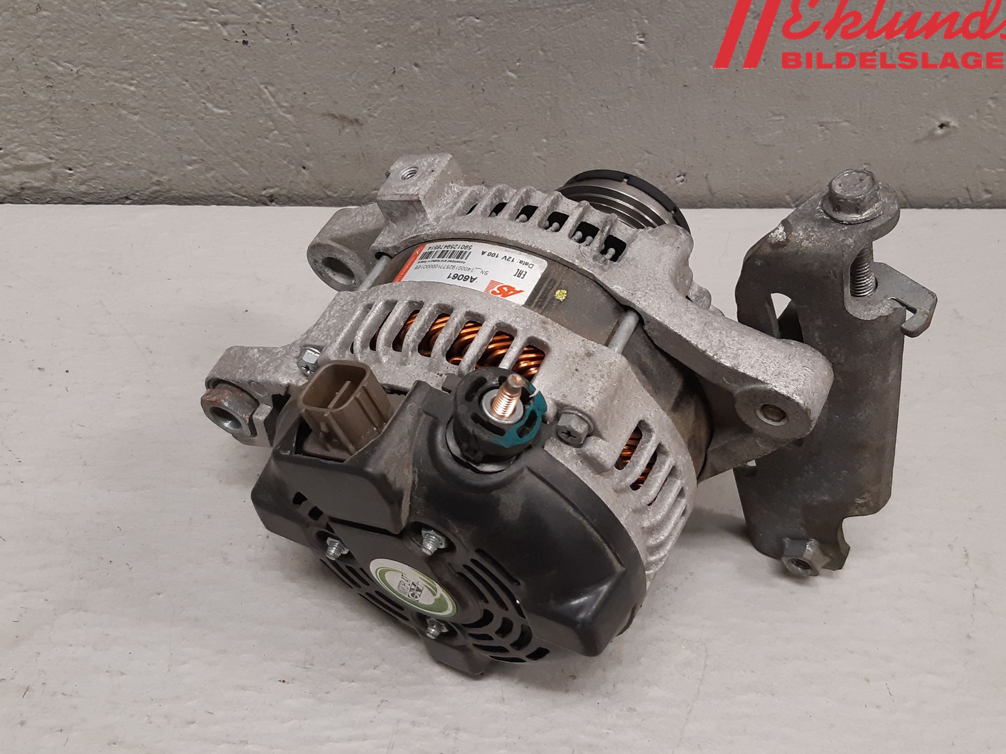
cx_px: 504
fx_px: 785
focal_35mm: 27
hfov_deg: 65.3
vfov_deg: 51.4
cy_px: 374
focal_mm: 3.93
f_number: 1.7
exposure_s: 1/50
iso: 160
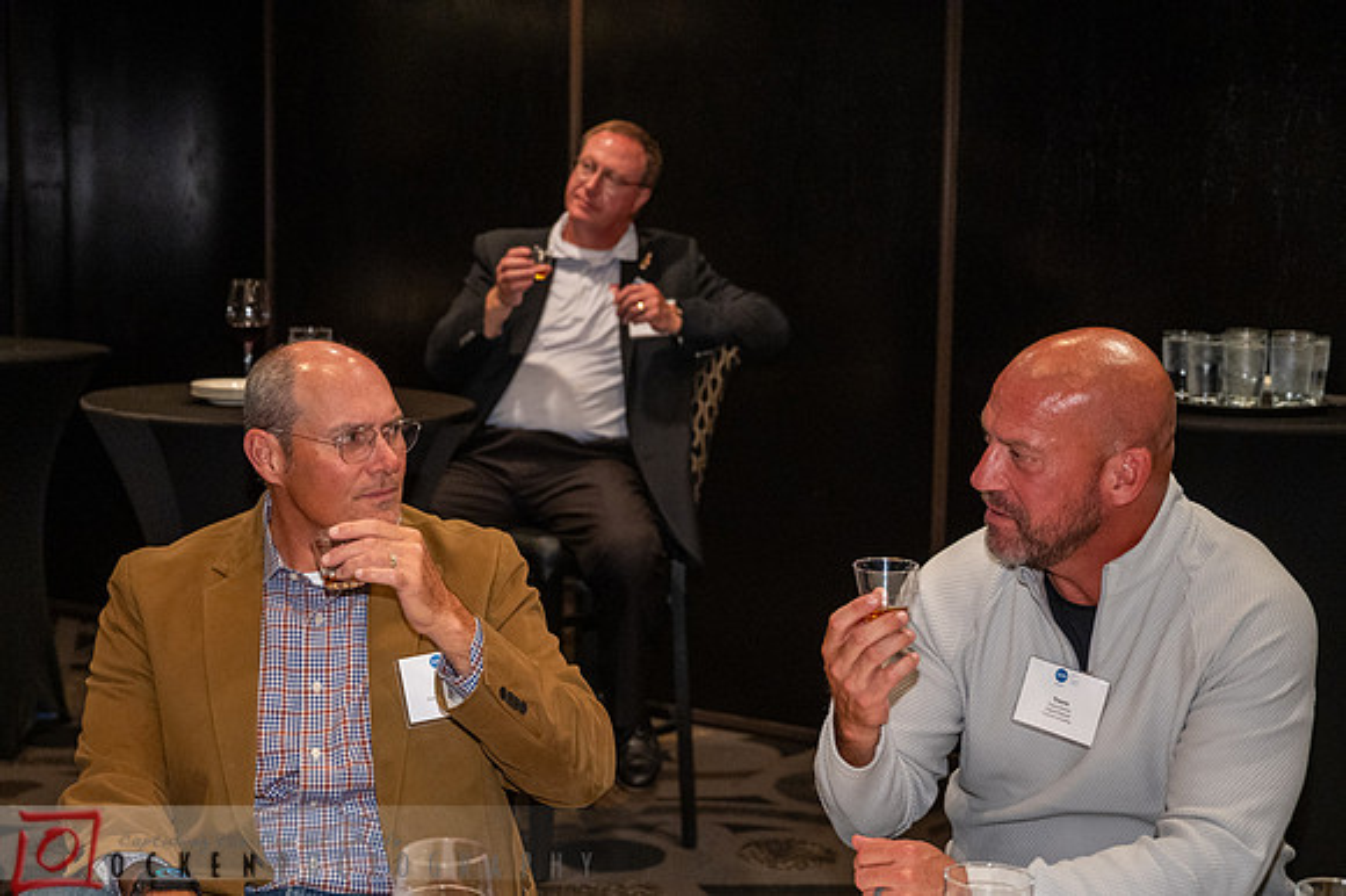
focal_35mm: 55
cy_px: 448
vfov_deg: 24.6
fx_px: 2055
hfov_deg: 36.3
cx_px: 673
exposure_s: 1/60
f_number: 4
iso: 5000
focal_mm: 55
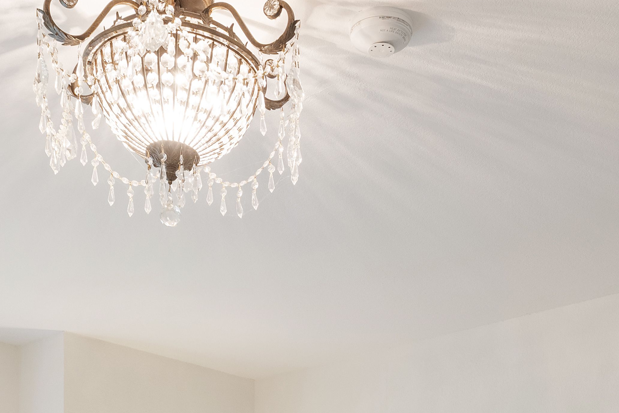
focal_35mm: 64
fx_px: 1100
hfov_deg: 31.4
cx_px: 321
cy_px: 722
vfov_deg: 17.6
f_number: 8
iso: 400
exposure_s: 1/2
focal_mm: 16
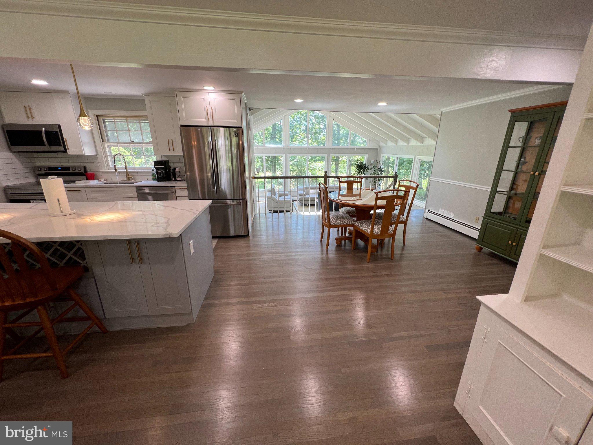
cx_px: 296
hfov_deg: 106.2
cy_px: 222
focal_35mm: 13
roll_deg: -0.1
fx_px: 223
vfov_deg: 89.9
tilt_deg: -16.6
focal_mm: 1.57
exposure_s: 1/120
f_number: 1.8
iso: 80
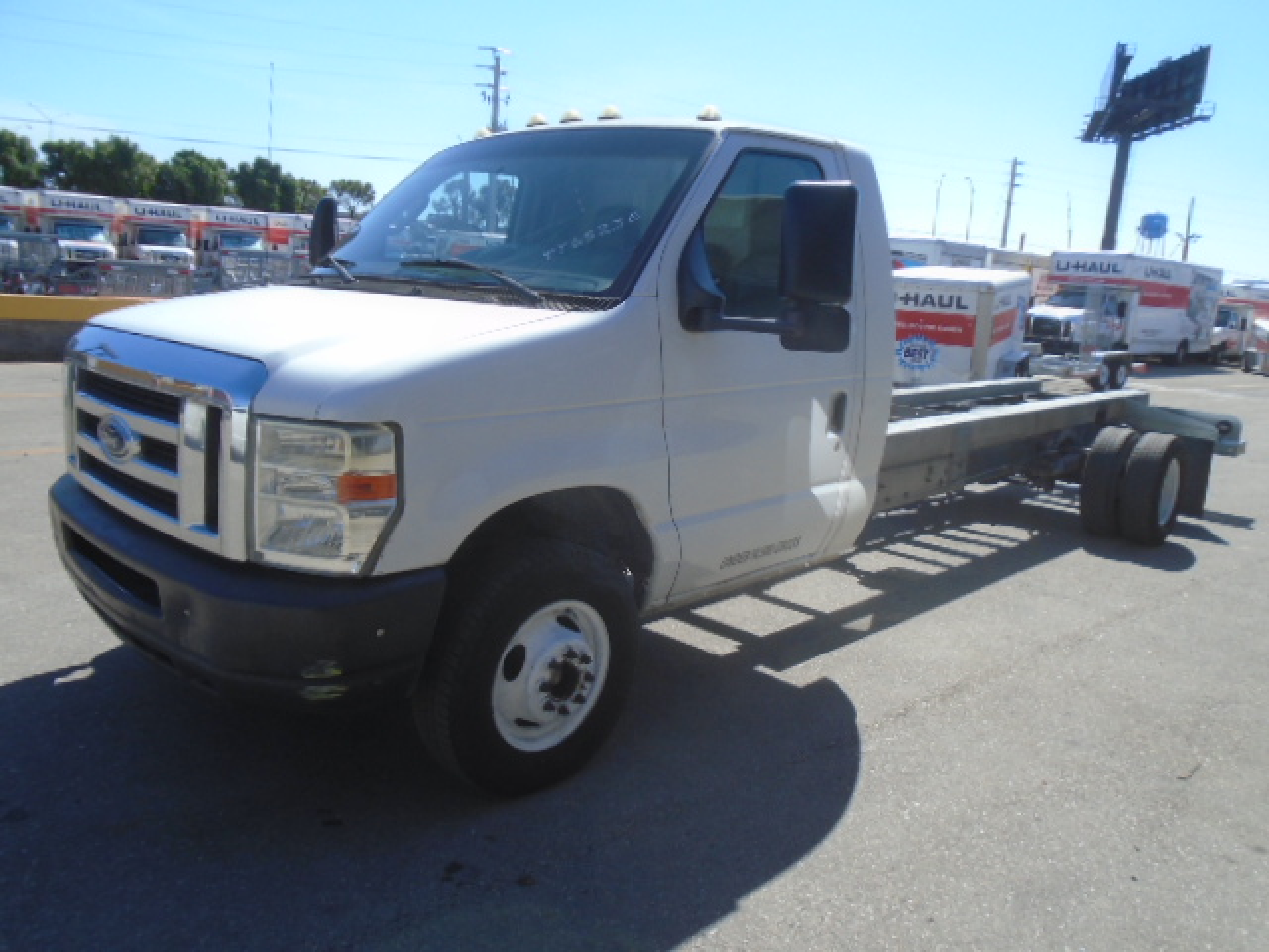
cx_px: 634
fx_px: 953
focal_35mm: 26
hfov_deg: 67.3
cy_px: 476
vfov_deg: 53.1
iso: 100
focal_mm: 4.6
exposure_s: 1/800
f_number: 3.2
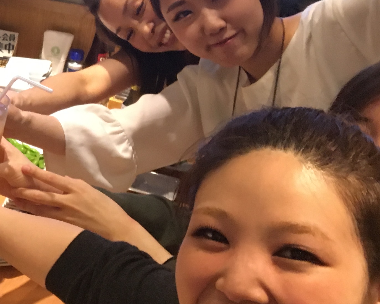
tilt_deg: -18.8
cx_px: -124
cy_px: 50
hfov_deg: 20.8
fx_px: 933
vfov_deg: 18.3
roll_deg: -4.5
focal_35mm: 83
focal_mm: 4.15
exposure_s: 1/24
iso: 200
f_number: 2.2
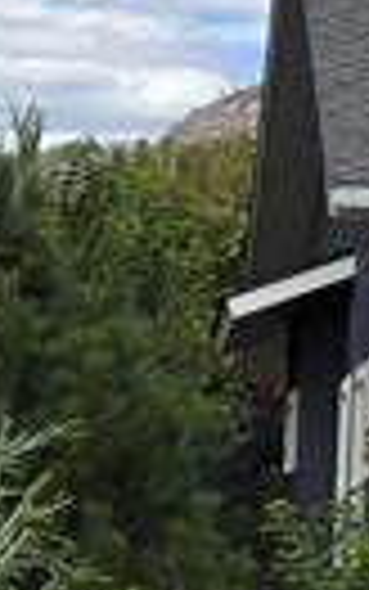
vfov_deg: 11.0
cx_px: 1264
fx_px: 3054
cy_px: 158
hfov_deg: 6.1
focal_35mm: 190
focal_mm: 5.4
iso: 25
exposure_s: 1/1978
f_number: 1.8
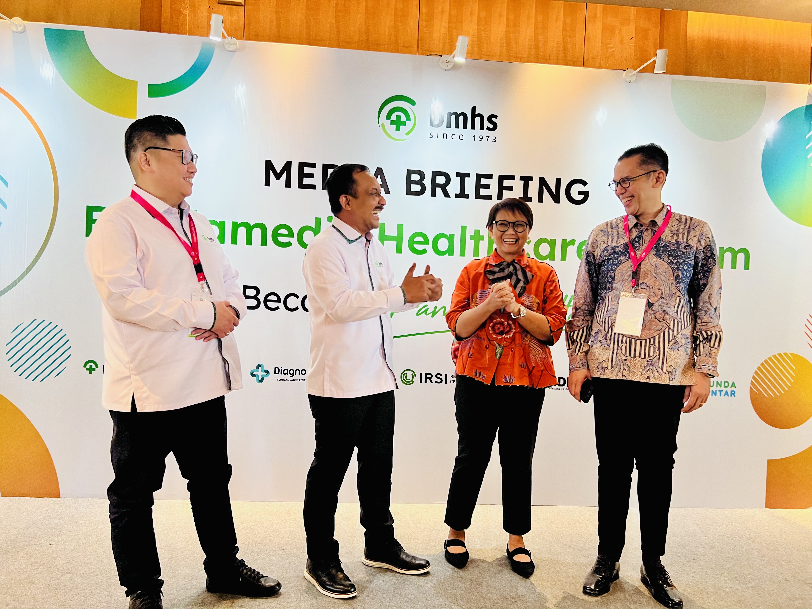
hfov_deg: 67.3
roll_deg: -1.7
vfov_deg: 53.1
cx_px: 406
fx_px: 610
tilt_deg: +1.2
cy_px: 304
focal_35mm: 26
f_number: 1.5
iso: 100
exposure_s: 1/50
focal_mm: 5.7
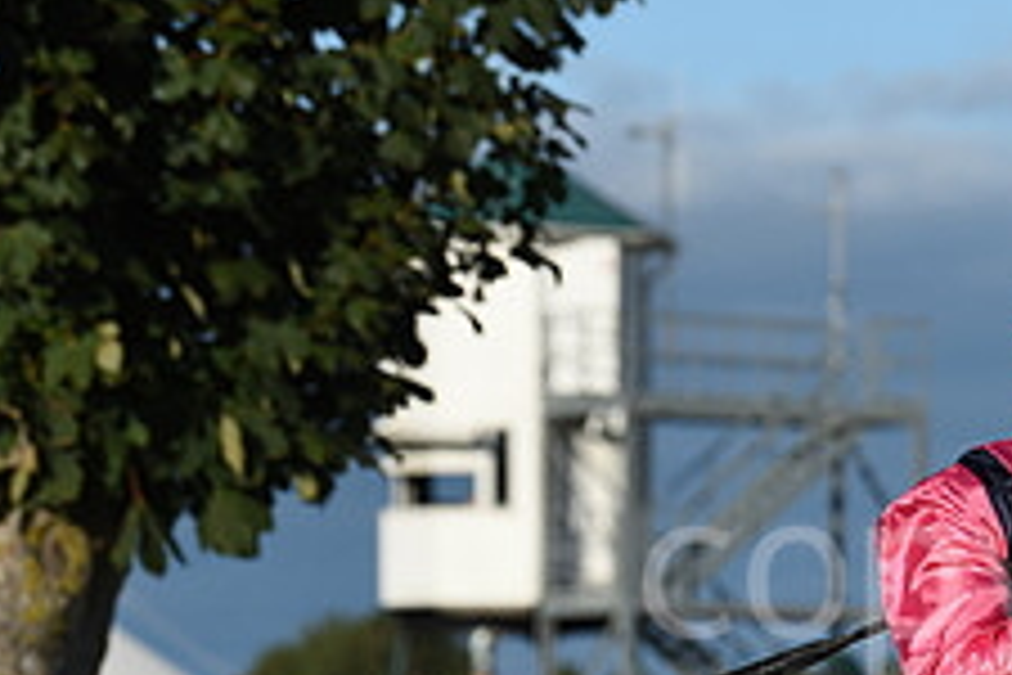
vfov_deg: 4.1
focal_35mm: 335
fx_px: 9416
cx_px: 1232
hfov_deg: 6.1
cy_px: 857
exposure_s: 1/4000
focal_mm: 130
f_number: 5
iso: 400
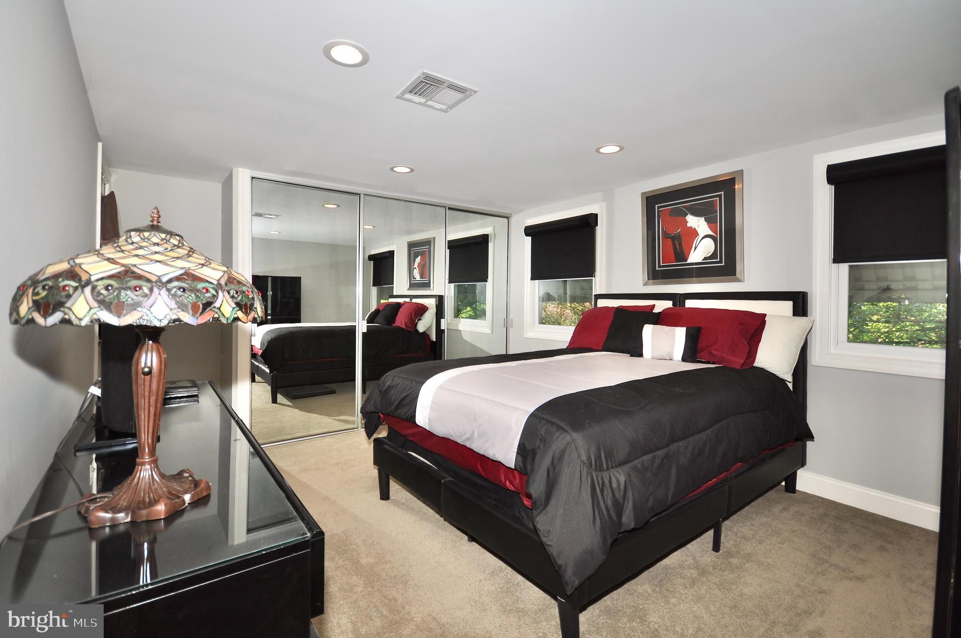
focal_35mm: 15
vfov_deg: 77.2
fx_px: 400
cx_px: 480
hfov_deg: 100.5
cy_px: 319
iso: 100
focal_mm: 10
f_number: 4
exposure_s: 1/60
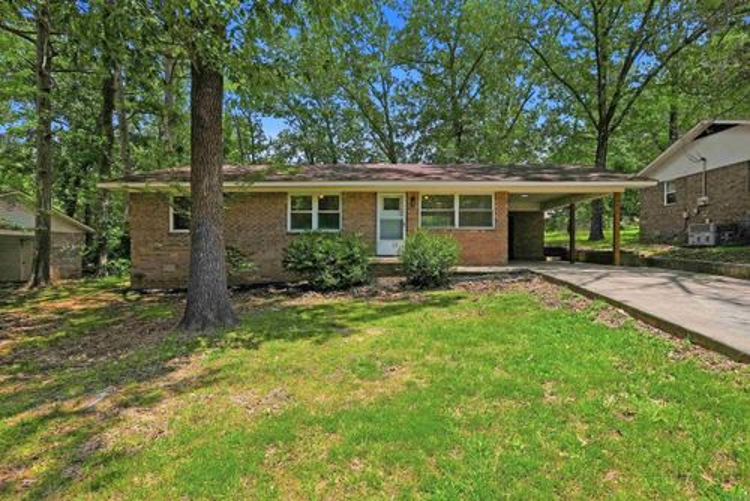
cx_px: 375
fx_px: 386
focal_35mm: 18
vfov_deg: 66.0
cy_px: 250
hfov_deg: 88.4
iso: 640
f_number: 9
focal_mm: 18.5
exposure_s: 1/2500
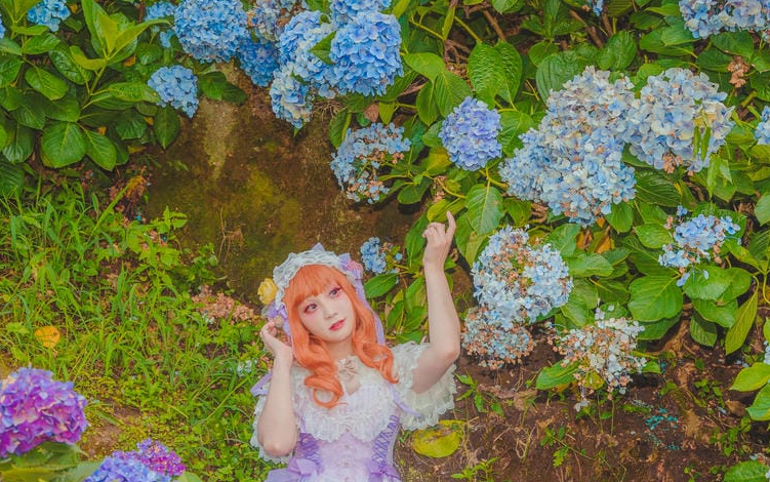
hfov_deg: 24.9
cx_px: 461
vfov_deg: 15.6
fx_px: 1742
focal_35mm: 83
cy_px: 384
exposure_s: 1/200
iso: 200
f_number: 5.6
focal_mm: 51
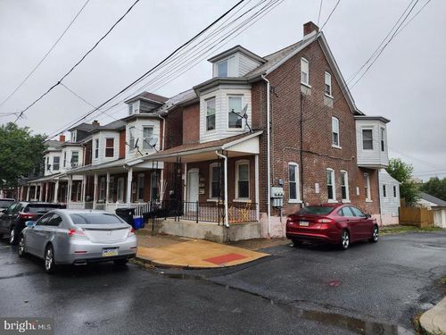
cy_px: 168
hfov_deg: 73.9
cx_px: 223
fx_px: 296
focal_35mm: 23
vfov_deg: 58.9
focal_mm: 6.4
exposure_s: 1/180
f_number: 1.8
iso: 32
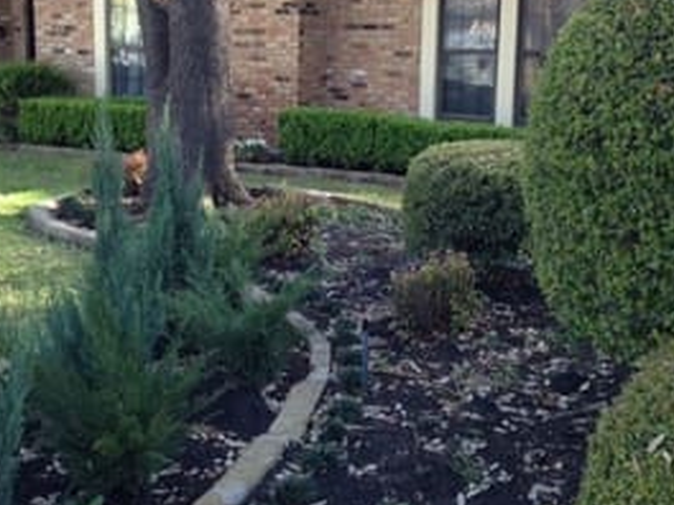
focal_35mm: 53
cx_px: 347
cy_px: 184
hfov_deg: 36.2
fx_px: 1032
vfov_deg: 27.4
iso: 50
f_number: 2.4
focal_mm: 4.28
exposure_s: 1/120
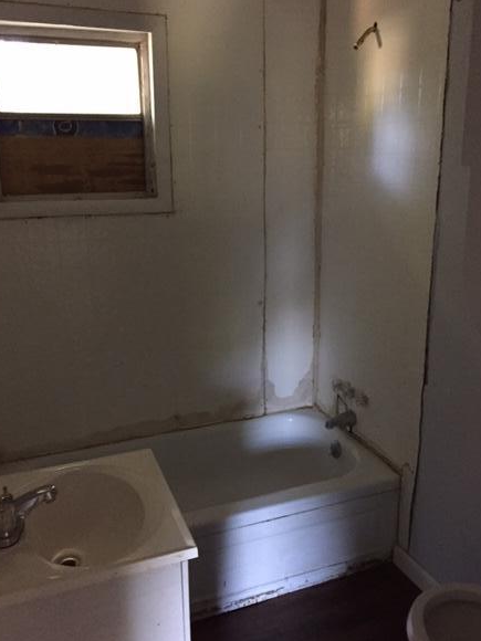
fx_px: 593
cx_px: 250
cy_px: 316
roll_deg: -0.1
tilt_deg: -14.8
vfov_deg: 56.8
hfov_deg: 44.2
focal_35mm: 32
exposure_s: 1/15
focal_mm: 4.15
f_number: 2.2
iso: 250
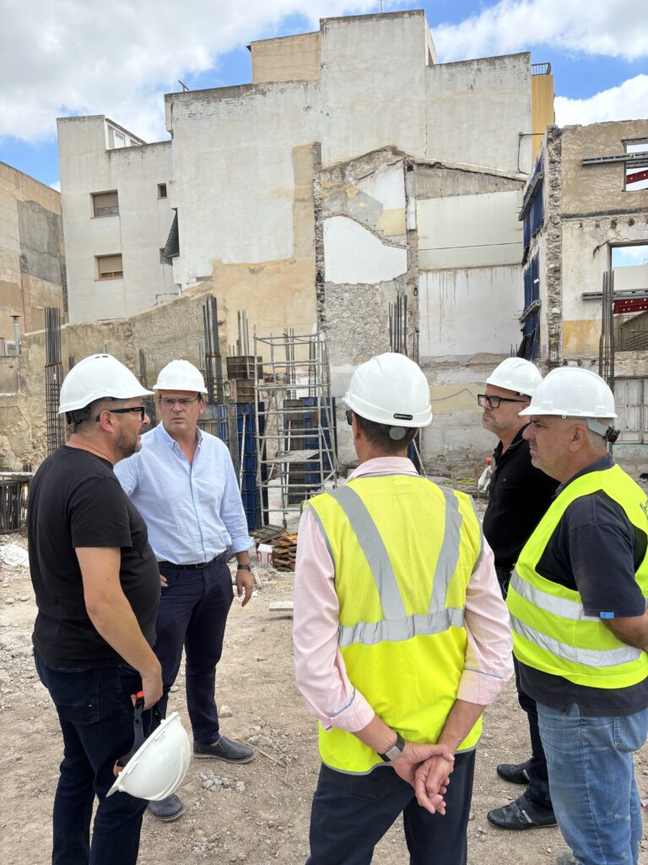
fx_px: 649
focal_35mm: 26
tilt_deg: -3.1
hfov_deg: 53.1
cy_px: 432
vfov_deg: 67.3
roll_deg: +0.7
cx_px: 324
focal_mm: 5.96
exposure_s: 1/2024
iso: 50
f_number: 1.6
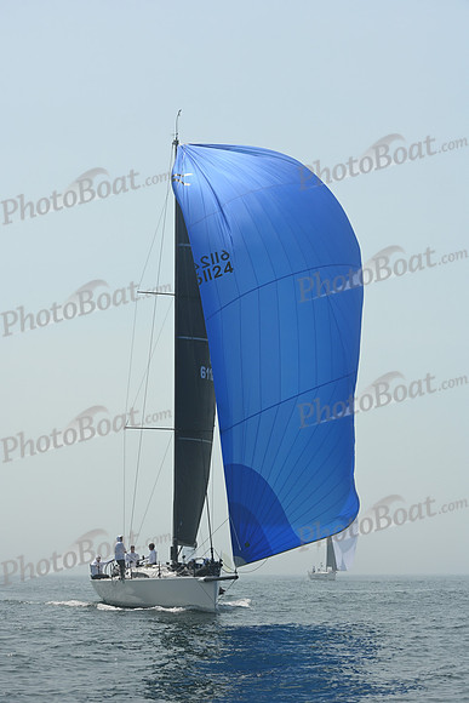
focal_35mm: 82
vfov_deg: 24.8
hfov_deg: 16.7
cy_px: 352
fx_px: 1601
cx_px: 234
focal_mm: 82
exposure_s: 1/1250
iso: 320
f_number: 9
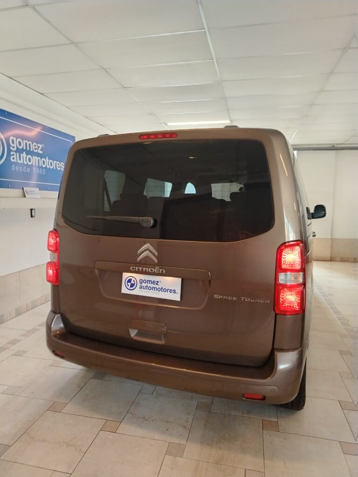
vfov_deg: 71.6
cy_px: 238
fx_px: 331
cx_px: 179
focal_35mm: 24
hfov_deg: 56.8
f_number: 1.75
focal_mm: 5.25
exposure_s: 1/100
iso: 1134
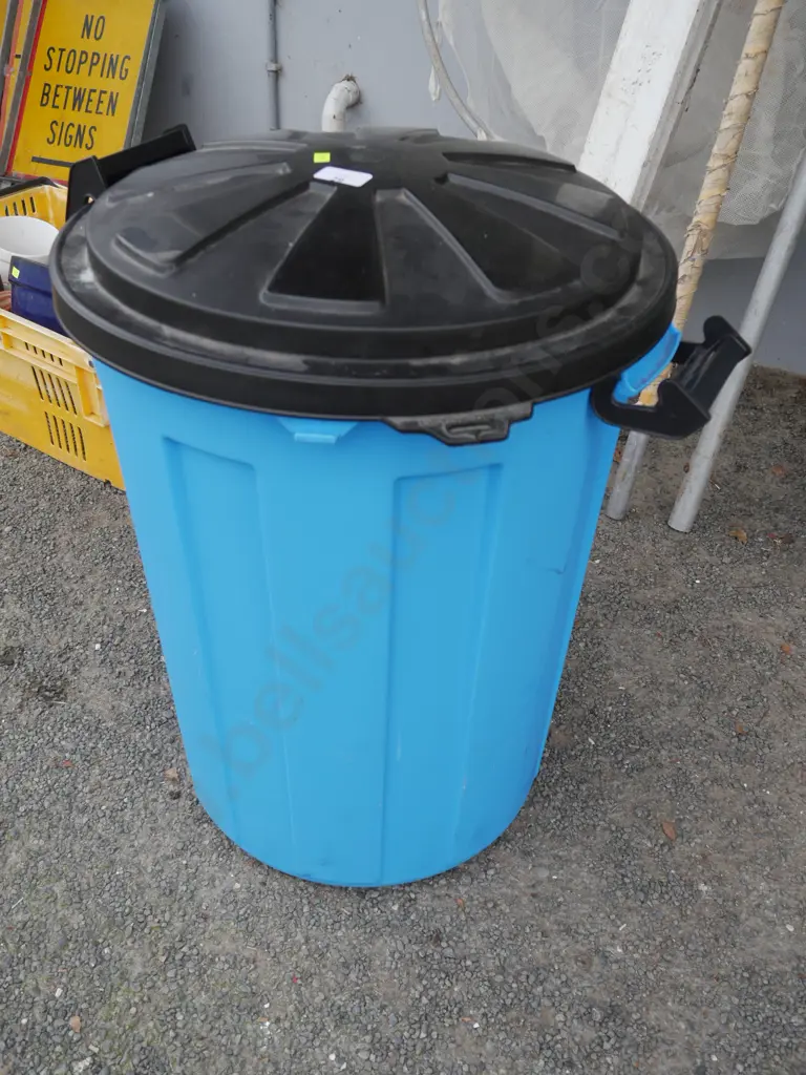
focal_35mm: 32
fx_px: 993
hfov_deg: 44.2
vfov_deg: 56.8
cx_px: 403
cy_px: 538
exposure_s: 1/125
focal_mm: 16
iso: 200
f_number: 4.5
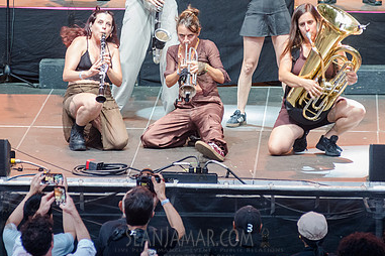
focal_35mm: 374
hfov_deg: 5.5
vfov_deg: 3.7
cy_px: 61
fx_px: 3999
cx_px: 186
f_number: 4
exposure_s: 1/250
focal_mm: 200
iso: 2000
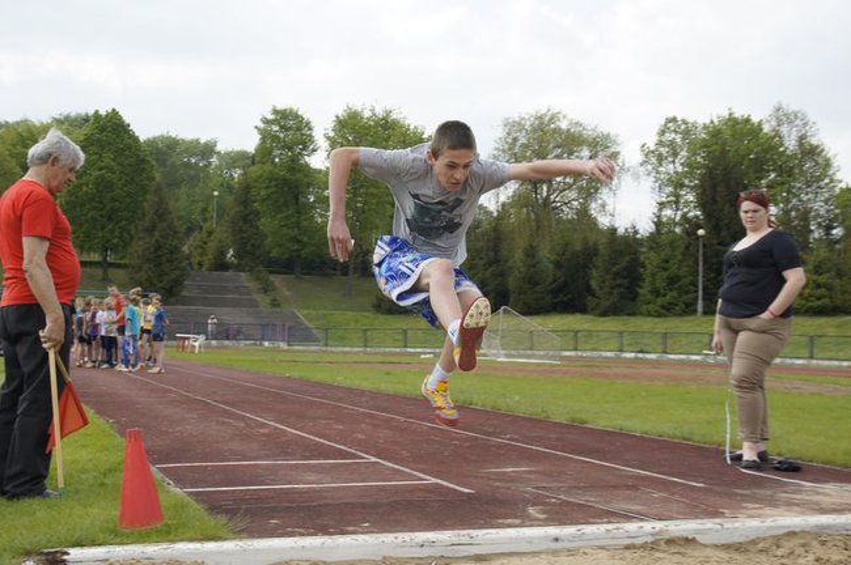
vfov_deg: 29.8
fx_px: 1063
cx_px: 426
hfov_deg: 43.6
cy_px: 282
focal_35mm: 45
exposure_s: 1/250
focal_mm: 30
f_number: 5.6
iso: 100
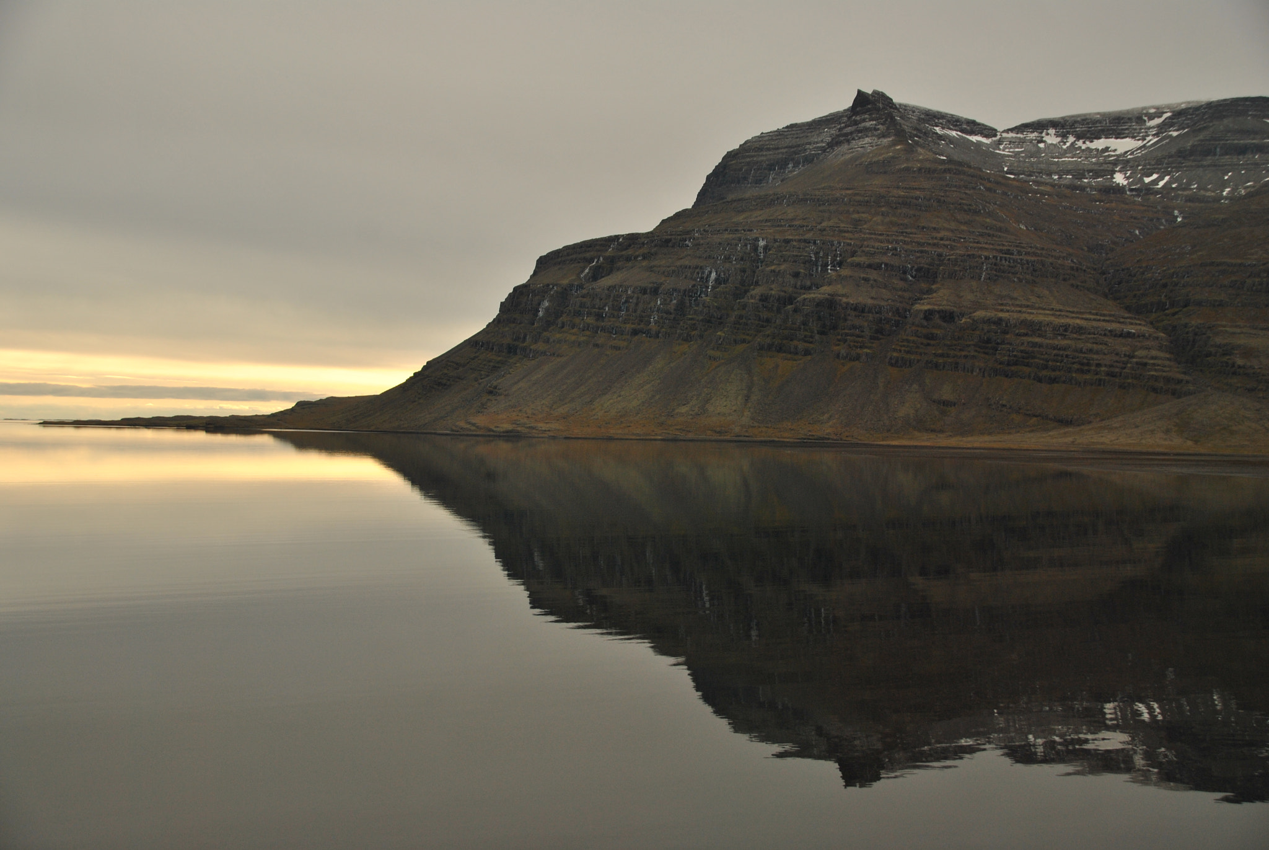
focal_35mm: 38
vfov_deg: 35.6
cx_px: 634
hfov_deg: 51.2
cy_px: 425
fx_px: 1323
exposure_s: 1/800
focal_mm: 25
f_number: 5
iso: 200
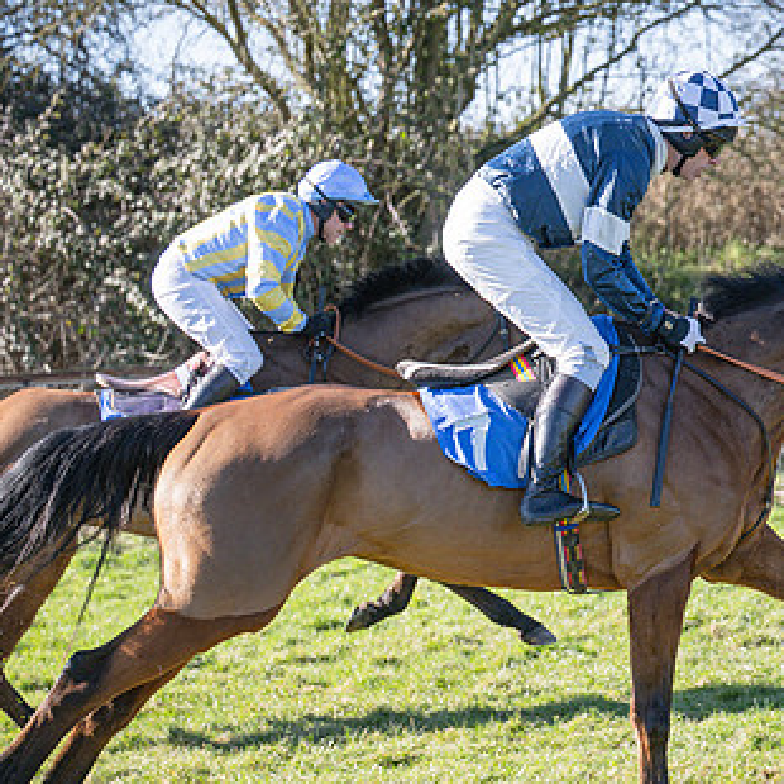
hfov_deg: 12.6
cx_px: 626
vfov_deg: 12.6
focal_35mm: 138
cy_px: 448
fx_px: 3536
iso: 400
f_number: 2.8
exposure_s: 1/2500
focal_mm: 70
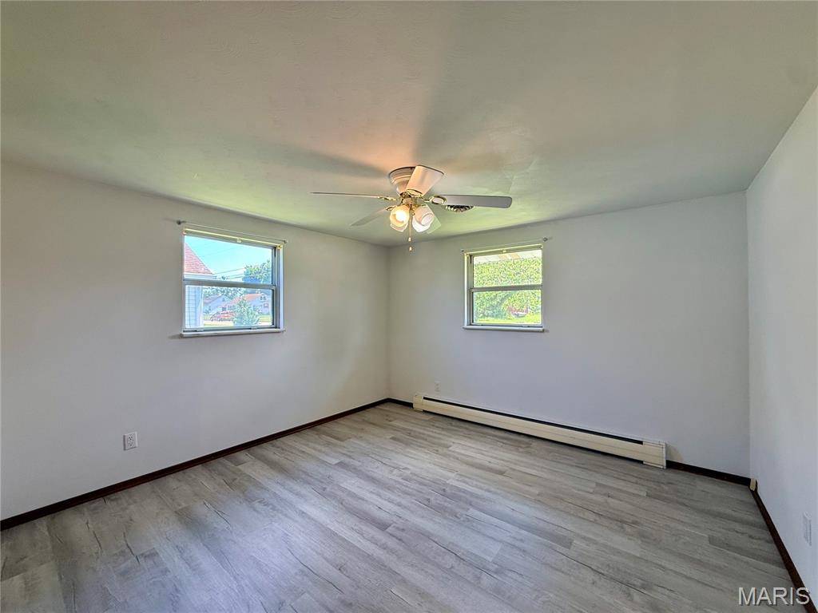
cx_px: 409
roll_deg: +0.4
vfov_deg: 85.7
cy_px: 306
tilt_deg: +0.5
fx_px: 331
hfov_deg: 102.1
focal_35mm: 14
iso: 100
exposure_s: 1/120
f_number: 2.2
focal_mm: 2.22
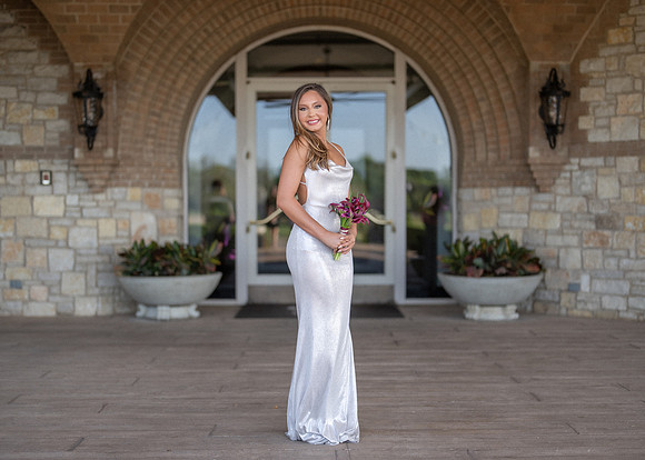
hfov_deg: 34.6
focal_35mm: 56
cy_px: 246
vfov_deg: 25.1
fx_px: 1034
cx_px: 311
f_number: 1.2
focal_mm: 50
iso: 160
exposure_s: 1/1250
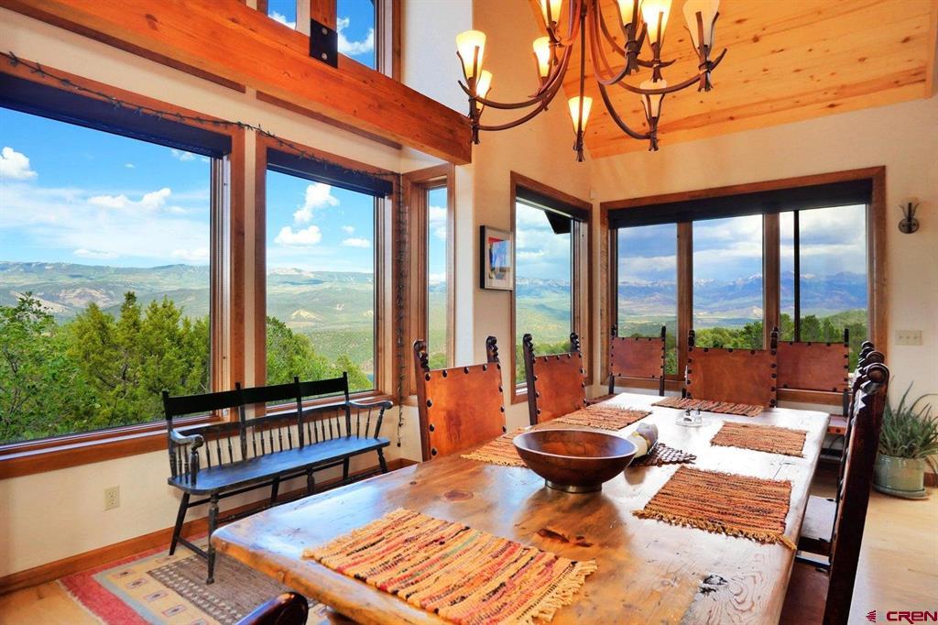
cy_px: 312
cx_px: 469
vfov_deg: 67.3
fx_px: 469
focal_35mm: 18
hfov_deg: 90.0
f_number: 4
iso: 800
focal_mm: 9
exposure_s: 1/640
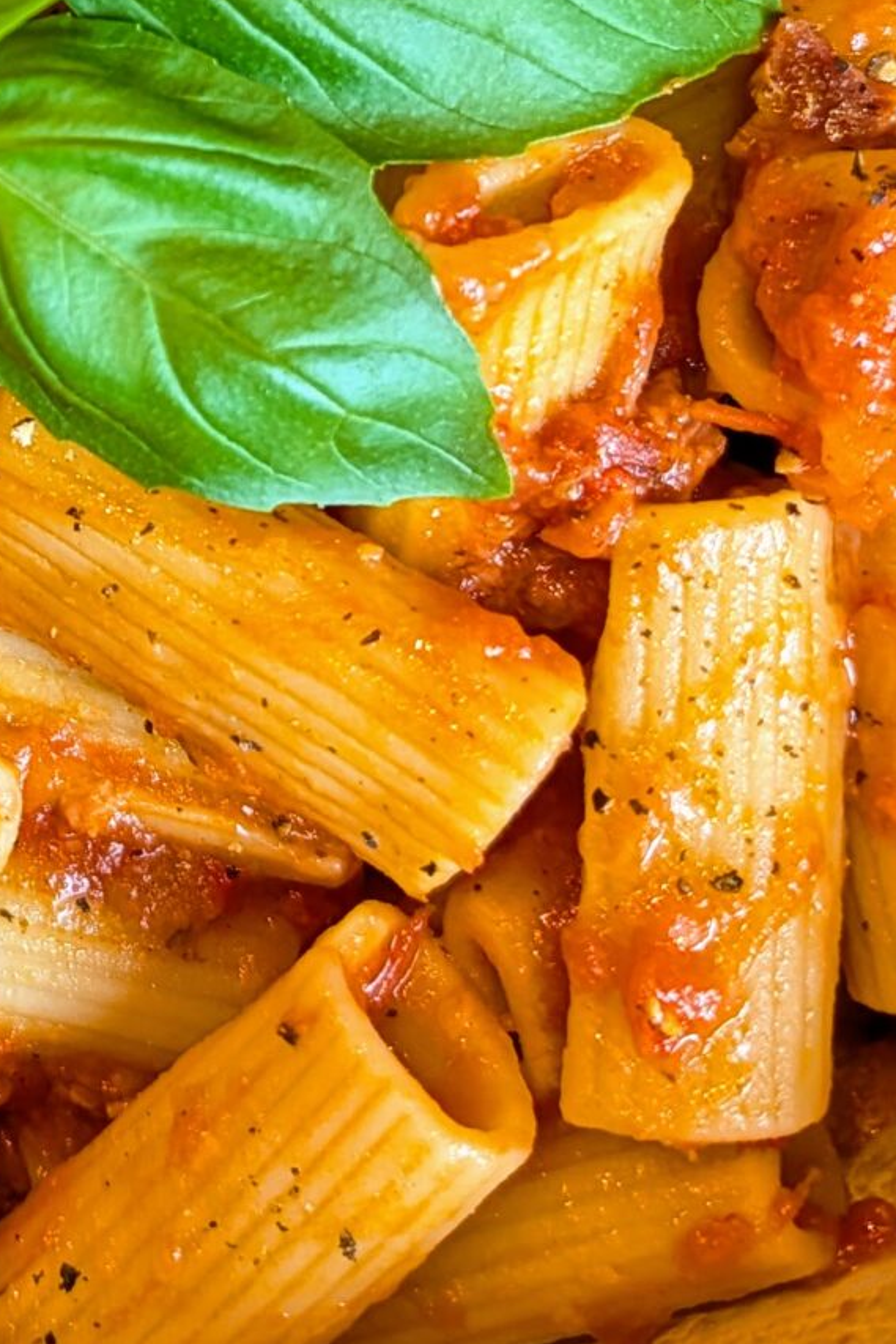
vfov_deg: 25.8
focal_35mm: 75
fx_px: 2799
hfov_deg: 17.4
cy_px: 33
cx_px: -168
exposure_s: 1/60
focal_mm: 6.9
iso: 119
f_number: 1.68
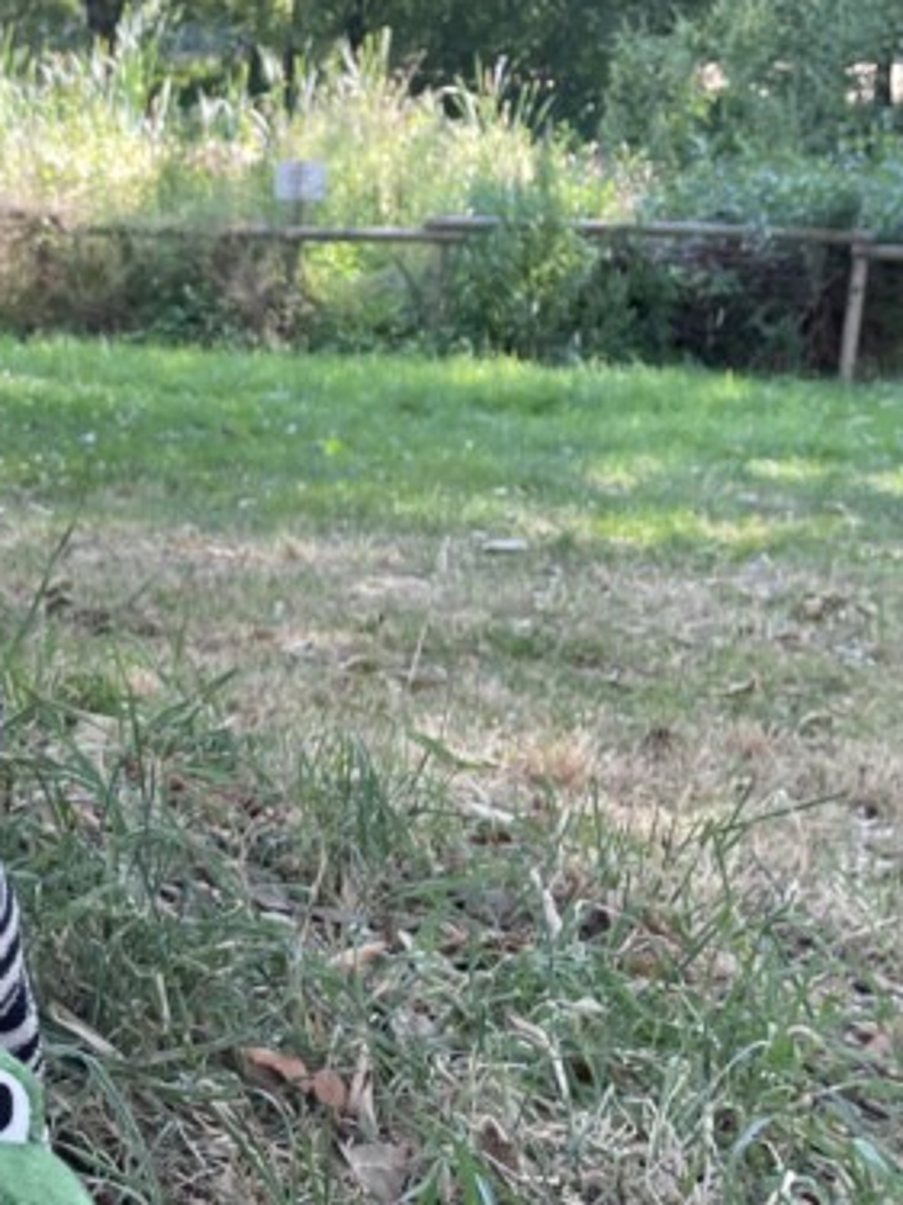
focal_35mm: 71
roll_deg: -4.4
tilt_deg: -8.2
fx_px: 2471
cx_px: -254
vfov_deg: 27.4
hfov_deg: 19.2
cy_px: 639
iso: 40
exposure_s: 1/121
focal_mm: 4.2
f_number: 1.6
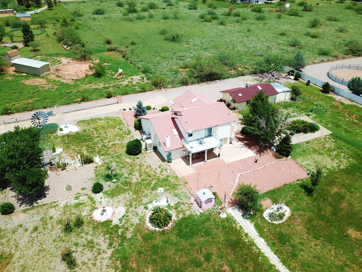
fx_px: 314
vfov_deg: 46.8
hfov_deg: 59.9
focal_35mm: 30
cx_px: 192
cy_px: 135
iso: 100
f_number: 2.2
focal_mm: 4.73
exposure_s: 1/1618
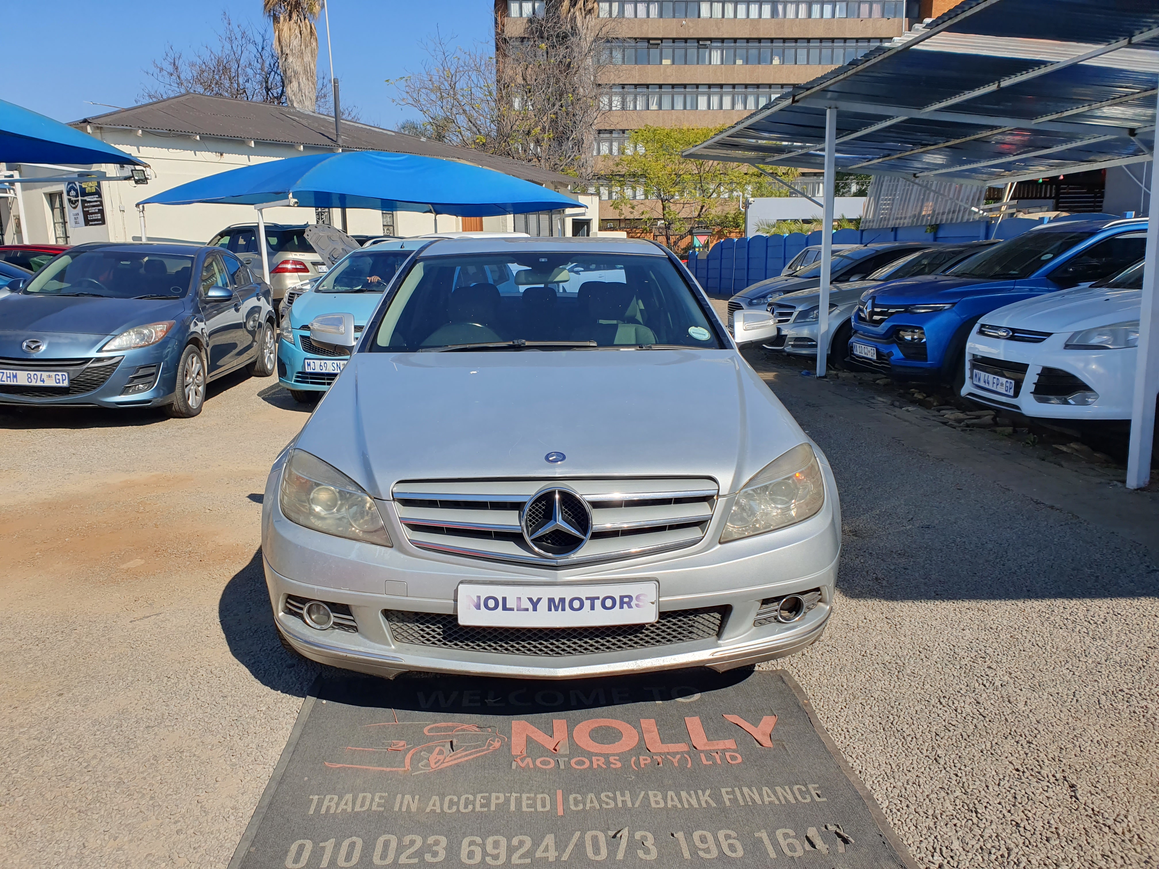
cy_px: 434
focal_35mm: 26
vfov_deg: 53.1
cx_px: 580
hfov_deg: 67.3
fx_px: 871
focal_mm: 4.32
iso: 50
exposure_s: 1/1556
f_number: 2.4
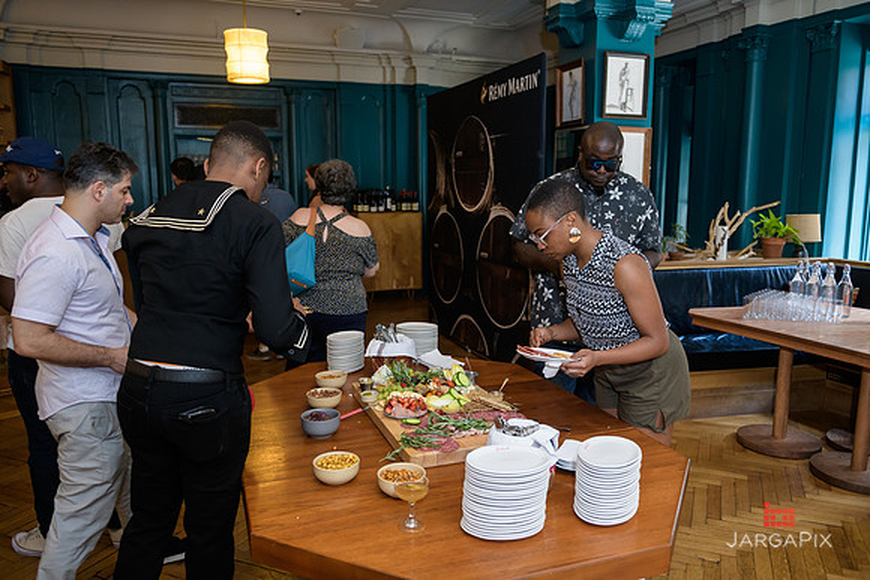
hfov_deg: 65.5
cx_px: 435
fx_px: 677
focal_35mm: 28
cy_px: 290
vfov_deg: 46.4
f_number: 3.2
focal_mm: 28
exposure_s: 1/125
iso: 1000
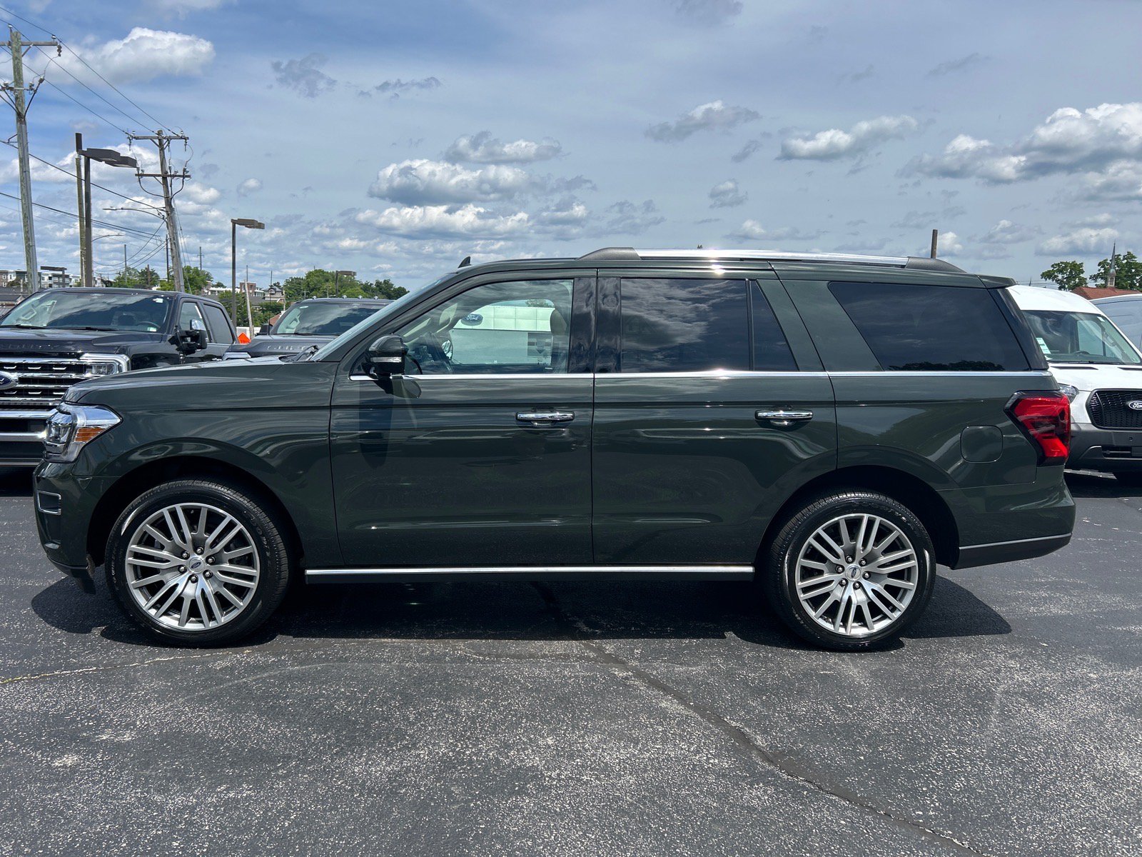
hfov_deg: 67.3
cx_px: 571
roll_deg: -1.7
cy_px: 428
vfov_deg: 53.1
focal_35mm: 26
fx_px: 858
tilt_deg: -6.7
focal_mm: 5.7
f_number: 1.5
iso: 50
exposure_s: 1/4630
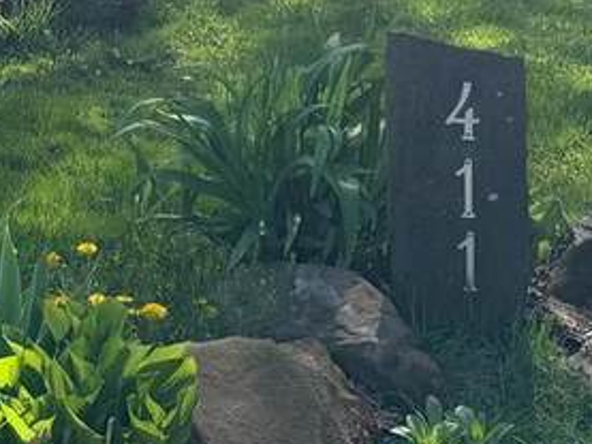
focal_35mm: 111
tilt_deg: -3.1
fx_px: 1899
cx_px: -220
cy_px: -346
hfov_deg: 16.5
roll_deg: -2.3
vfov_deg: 12.3
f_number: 1.78
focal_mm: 6.76
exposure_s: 1/2833
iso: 80
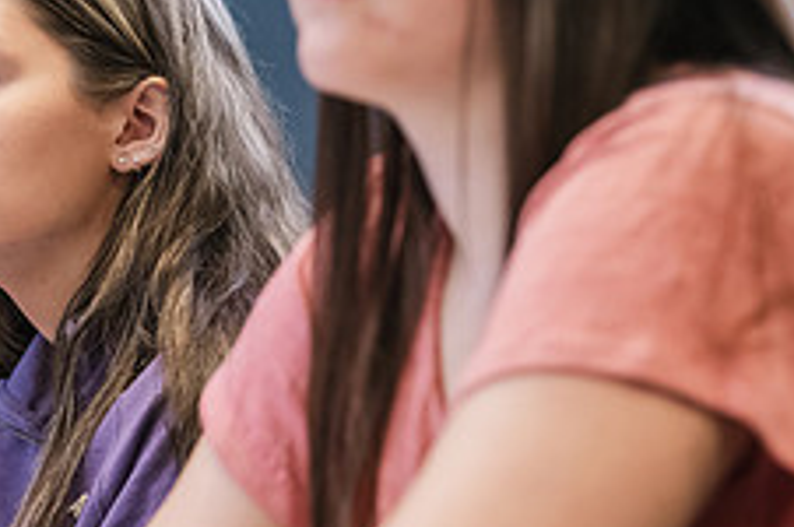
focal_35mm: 288
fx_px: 6343
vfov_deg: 4.8
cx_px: 112
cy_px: 276
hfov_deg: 7.1
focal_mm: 112
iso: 1600
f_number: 3.2
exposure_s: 1/200
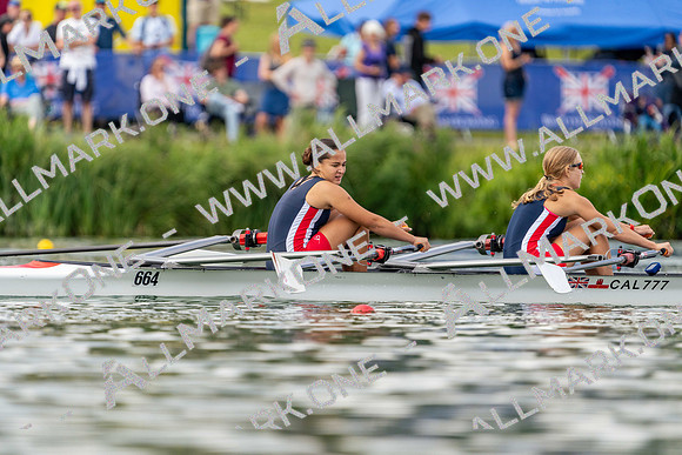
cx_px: 341
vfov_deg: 2.3
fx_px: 11369
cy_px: 228
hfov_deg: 3.4
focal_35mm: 600
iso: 640
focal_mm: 600
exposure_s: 1/1600
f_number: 6.3
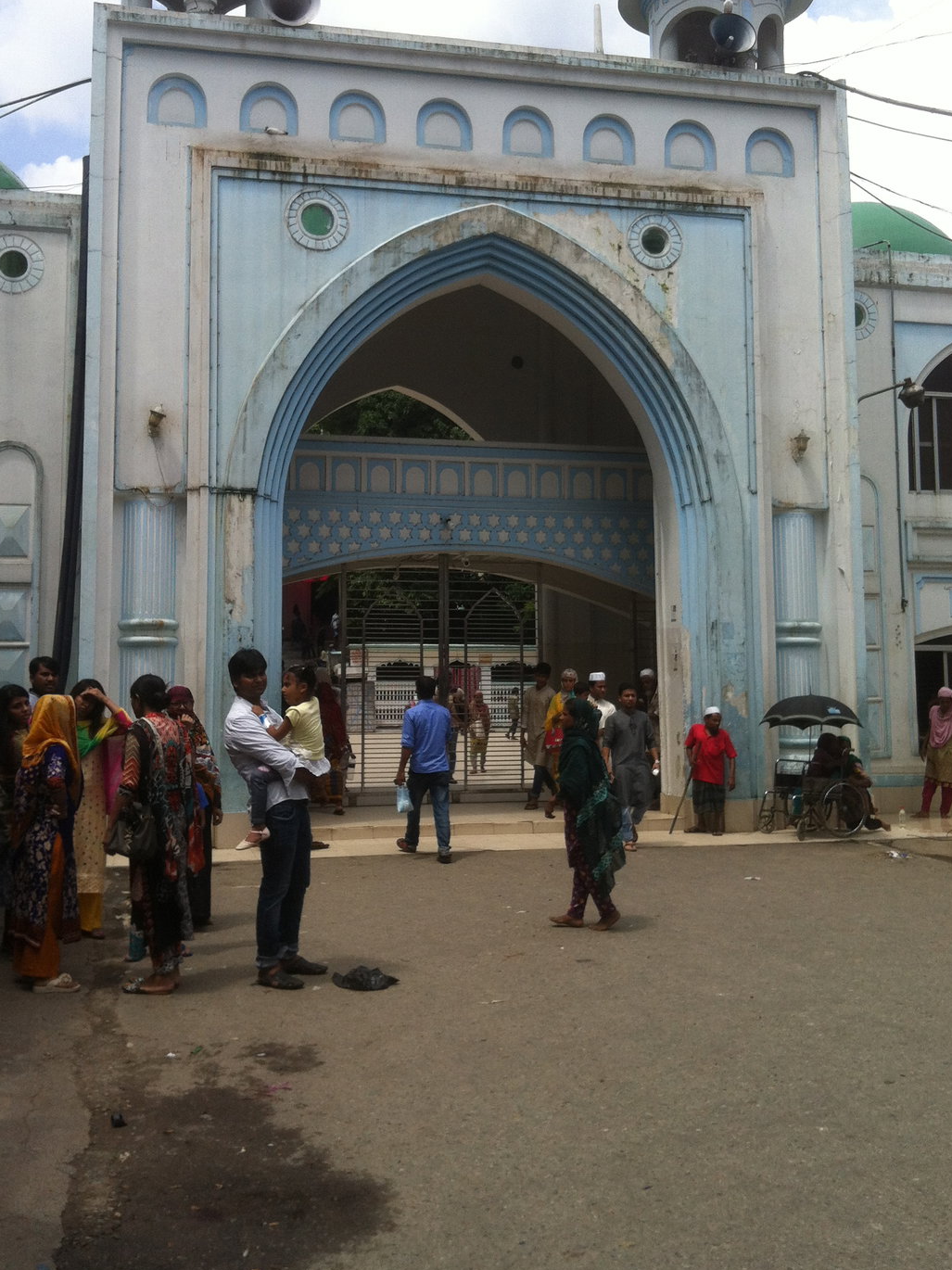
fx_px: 1504
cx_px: 467
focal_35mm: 41
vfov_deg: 45.6
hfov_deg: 35.1
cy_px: 536
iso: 80
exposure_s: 1/1508
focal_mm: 3.85
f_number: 2.8
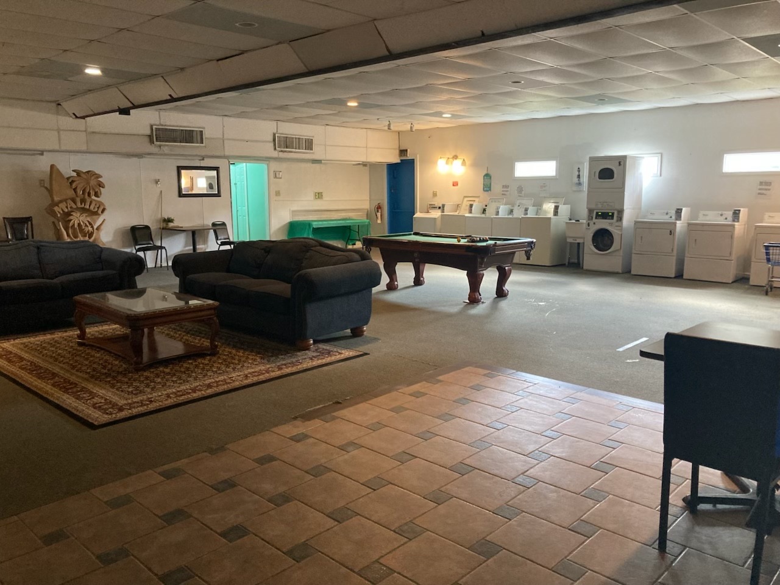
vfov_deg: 49.7
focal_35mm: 28
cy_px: 292
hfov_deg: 63.4
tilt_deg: -8.4
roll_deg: +0.1
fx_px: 631
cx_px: 390
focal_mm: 3.99
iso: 320
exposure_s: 1/40
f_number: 1.8
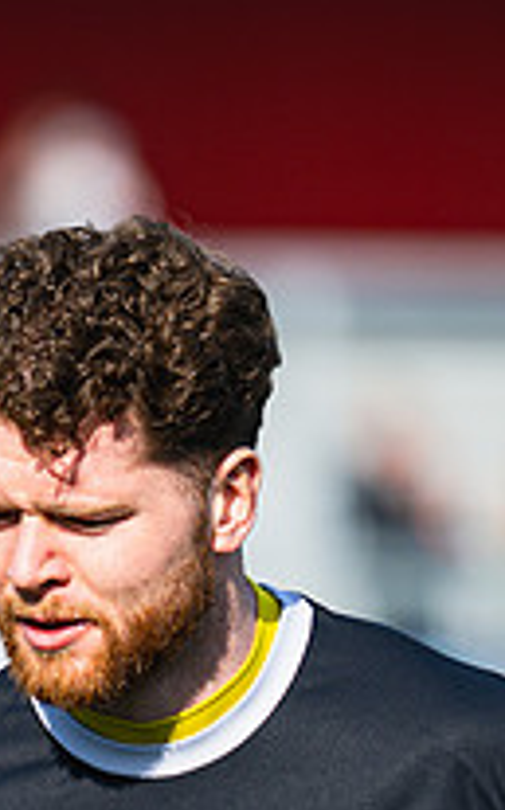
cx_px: 80
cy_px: 853
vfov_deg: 3.1
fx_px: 14873
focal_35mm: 674
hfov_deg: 1.9
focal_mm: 135
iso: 80
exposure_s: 1/3200
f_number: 1.8
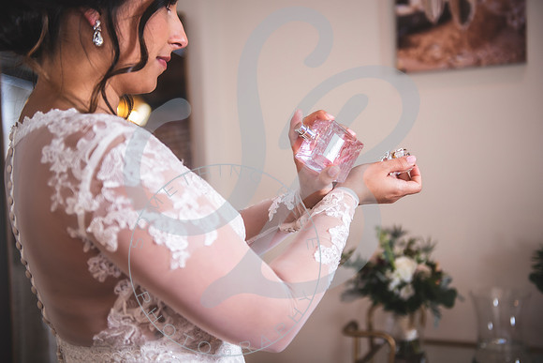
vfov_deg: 28.1
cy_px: 182
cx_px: 272
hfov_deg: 41.1
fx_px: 724
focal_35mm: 48
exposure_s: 1/125
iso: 100
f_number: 2.8
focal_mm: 48
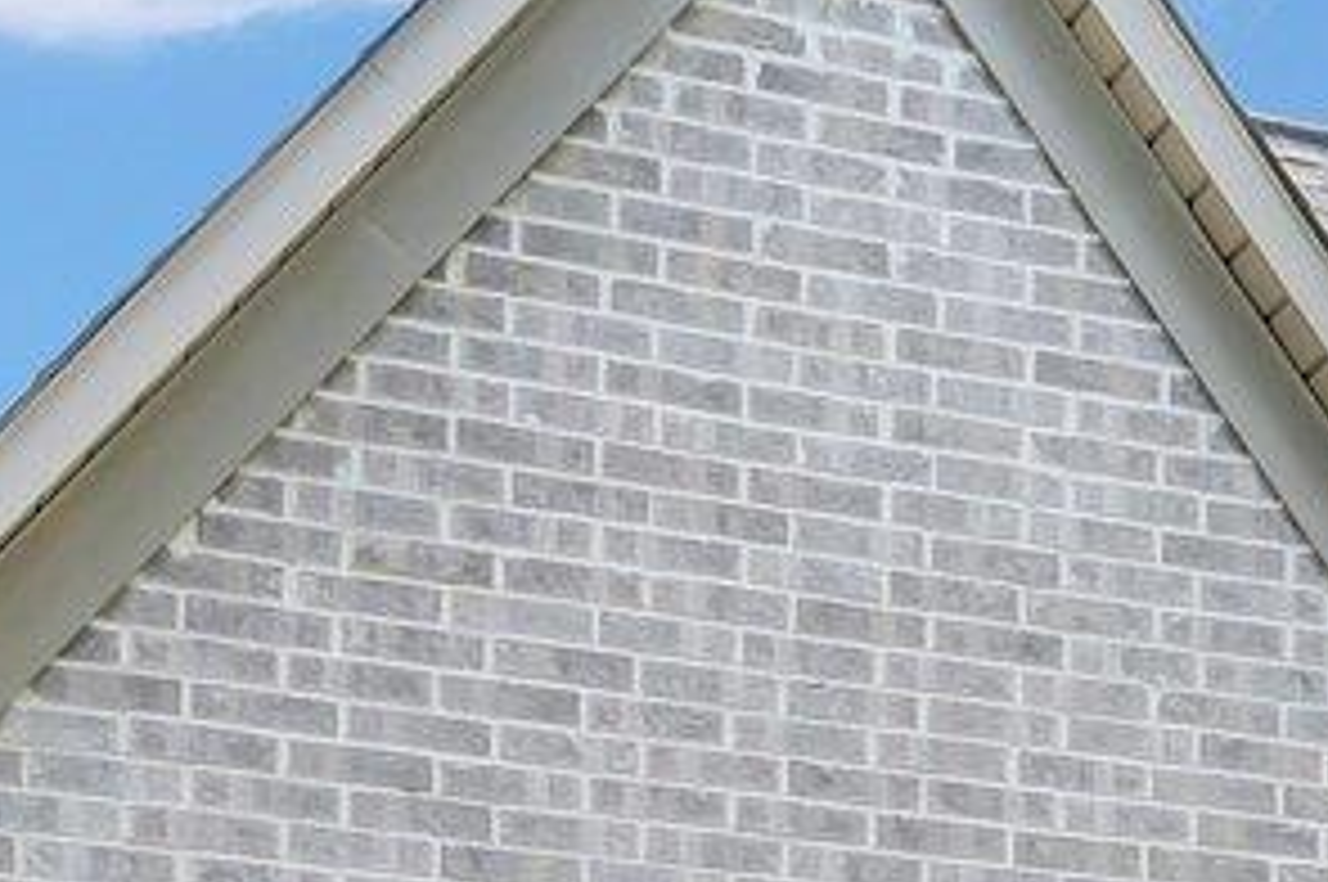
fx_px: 5380
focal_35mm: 146
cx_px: 3340
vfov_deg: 8.5
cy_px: 2122
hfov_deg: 11.3
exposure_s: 1/100
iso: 100
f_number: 8
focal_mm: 21
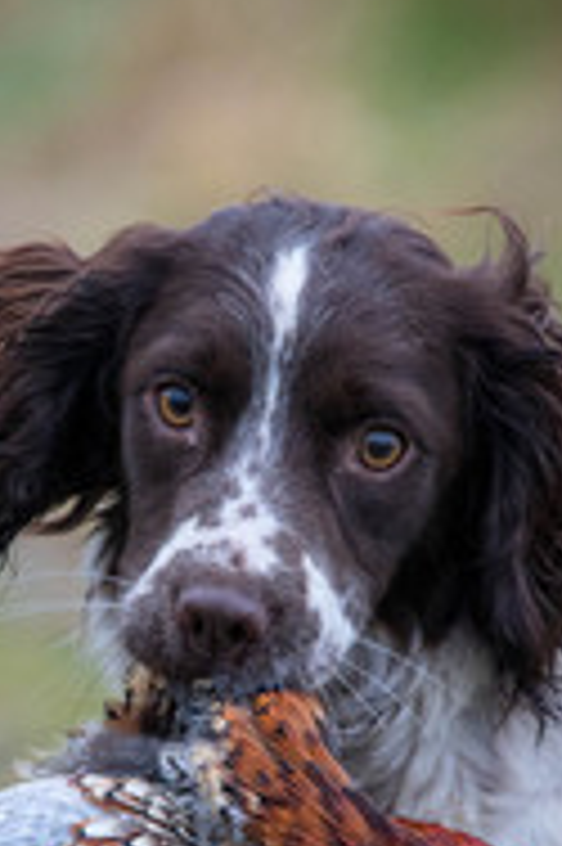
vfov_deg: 2.2
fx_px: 22496
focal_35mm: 959
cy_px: 684
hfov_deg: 1.4
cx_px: 200
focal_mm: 300
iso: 1800
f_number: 5.6
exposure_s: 1/1000
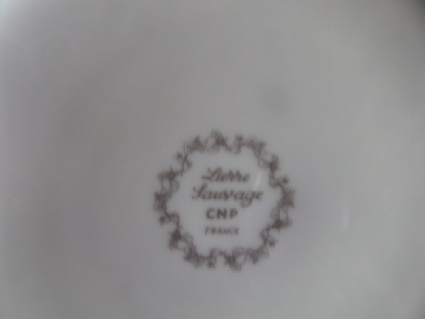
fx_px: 295
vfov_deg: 56.8
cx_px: 212
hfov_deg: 71.6
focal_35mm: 24
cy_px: 160
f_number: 3.2
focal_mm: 4
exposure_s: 1/8
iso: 400
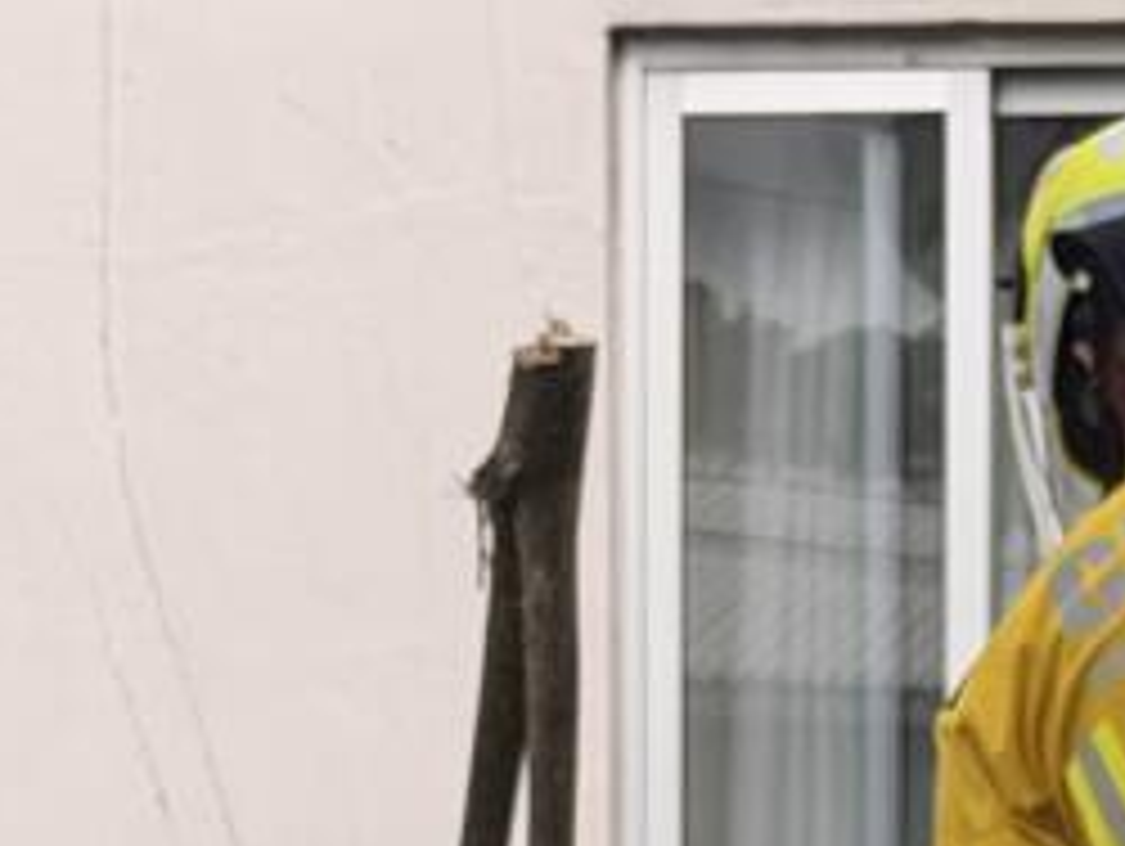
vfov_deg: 6.3
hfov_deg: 8.5
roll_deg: +0.0
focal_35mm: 230
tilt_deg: -1.0
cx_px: 1386
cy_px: 1696
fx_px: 7482
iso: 64
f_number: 1.78
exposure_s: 1/2146
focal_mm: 6.76
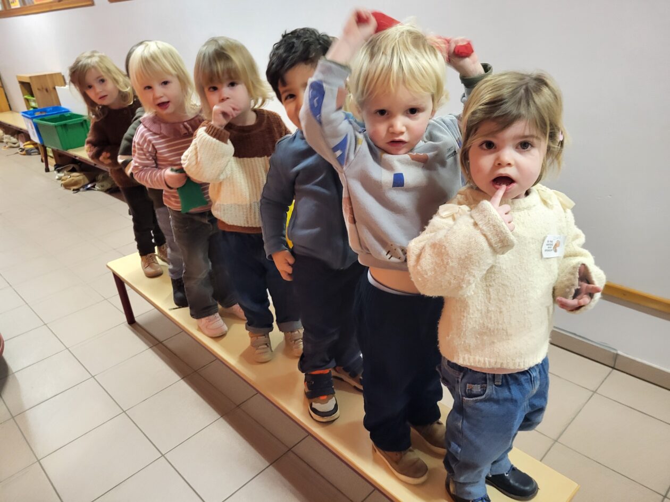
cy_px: 251
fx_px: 503
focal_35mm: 26
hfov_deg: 67.3
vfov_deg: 53.1
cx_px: 335
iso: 500
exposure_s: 1/33.3
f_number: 1.8
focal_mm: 5.4
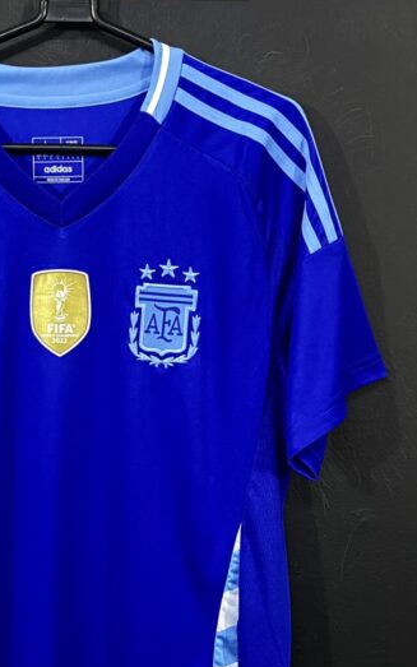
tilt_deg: -9.2
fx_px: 982
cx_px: 79
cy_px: 439
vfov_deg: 37.2
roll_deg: -0.4
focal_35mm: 54
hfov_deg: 23.6
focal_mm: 4.25
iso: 500
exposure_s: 1/60
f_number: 1.8
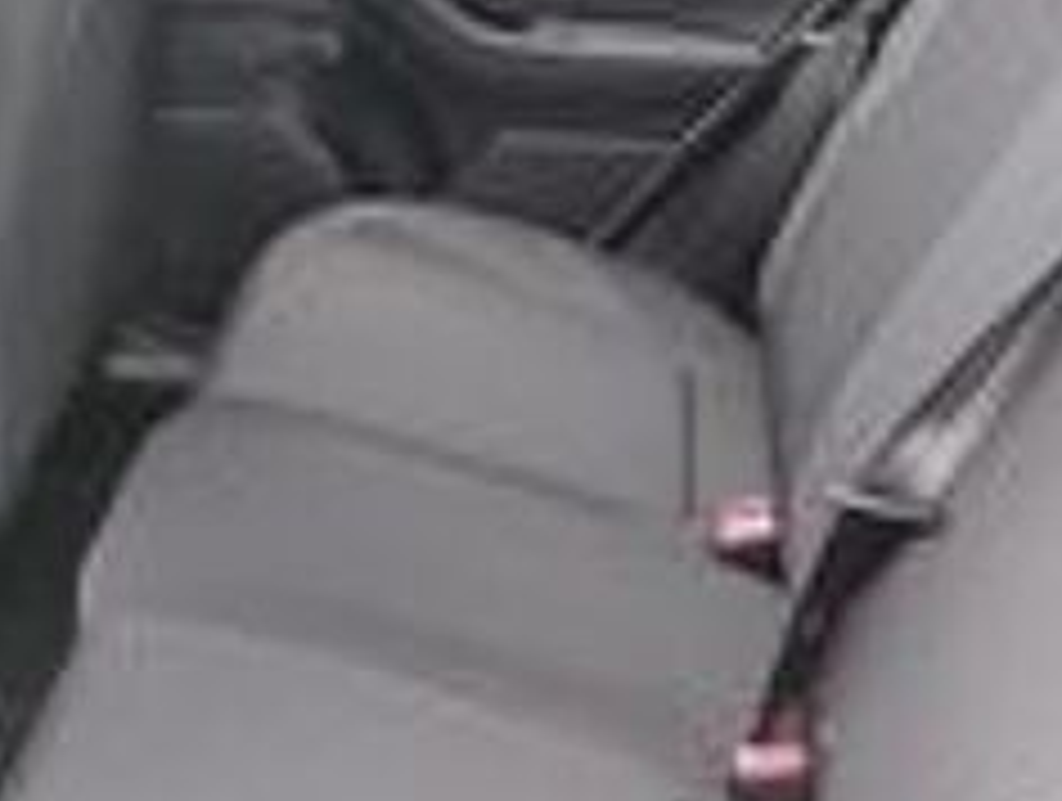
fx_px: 1814
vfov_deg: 24.6
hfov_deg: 32.6
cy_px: 621
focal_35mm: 59
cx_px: 630
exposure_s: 1/100
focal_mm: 4.25
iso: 89
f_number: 1.8
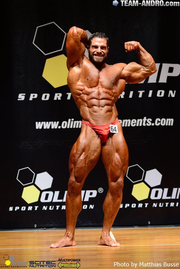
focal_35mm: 82
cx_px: 90
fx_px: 614
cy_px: 134
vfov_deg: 24.8
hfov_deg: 16.7
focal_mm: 82
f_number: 3.2
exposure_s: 1/160
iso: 1000
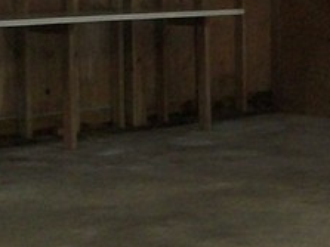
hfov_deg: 12.0
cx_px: 660
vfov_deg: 10.1
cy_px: 95
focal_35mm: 147
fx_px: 1401
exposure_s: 1/30
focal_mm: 5.7
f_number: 2.9
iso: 240
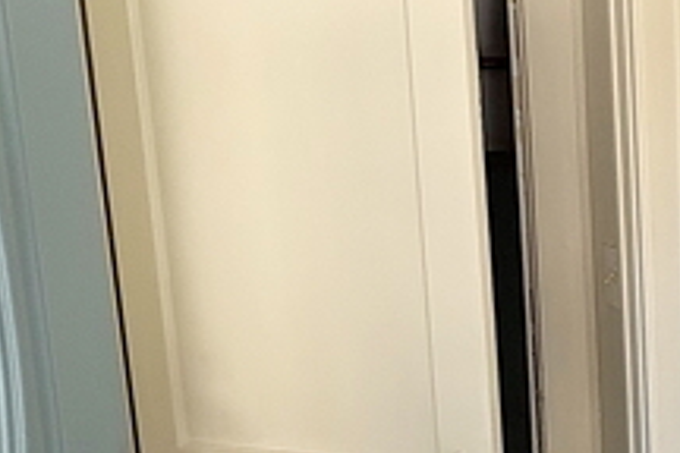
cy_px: 256
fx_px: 850
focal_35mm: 45
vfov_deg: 29.8
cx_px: 658
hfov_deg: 39.2
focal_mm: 2.22
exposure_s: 1/99
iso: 100
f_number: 2.2
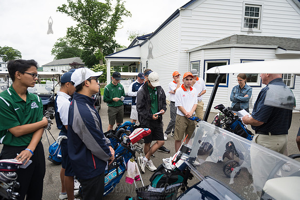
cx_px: 150
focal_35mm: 24
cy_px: 100
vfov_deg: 53.2
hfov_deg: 73.7
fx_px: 200
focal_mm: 24
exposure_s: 1/1000
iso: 320
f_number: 3.2
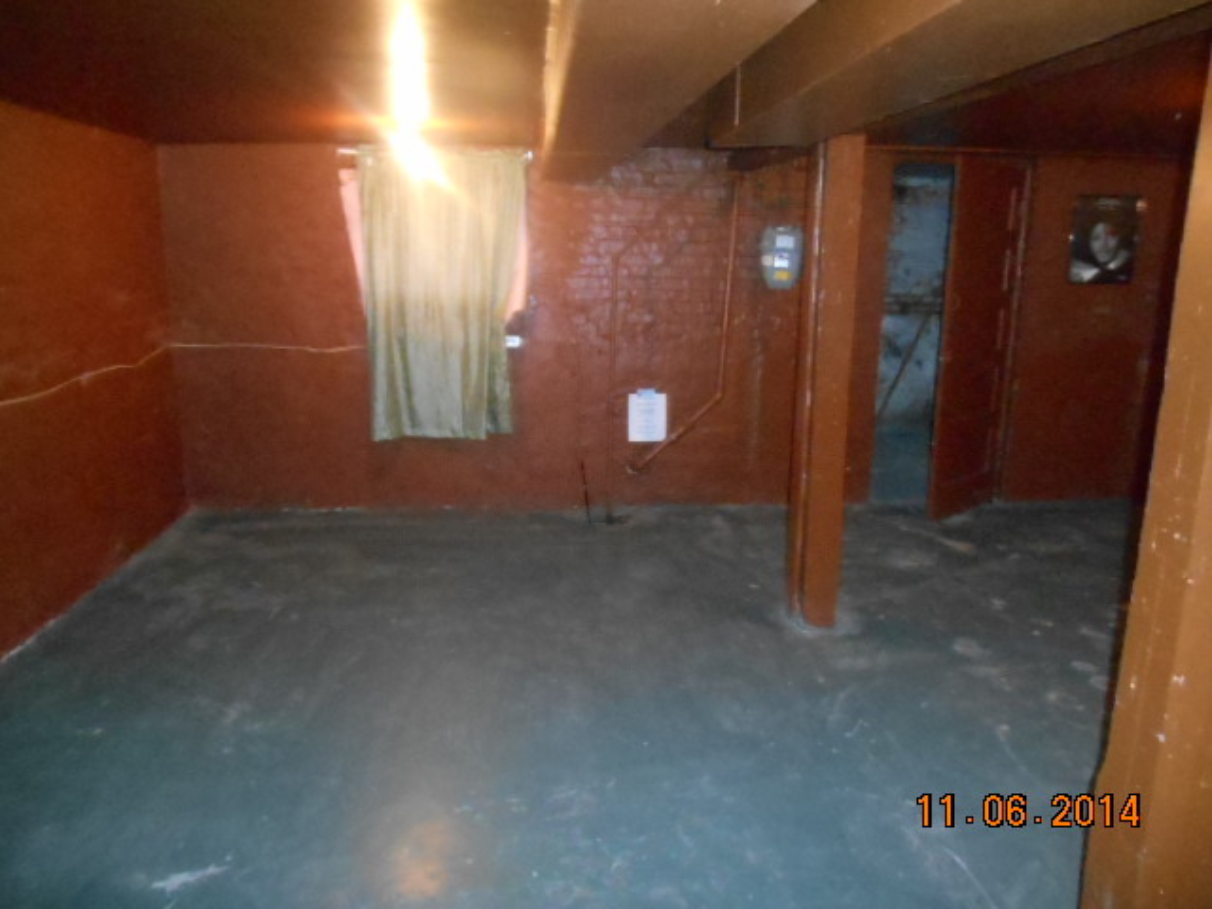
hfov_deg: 67.3
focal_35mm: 26
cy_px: 454
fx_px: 910
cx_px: 606
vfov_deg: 53.1
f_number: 3.4
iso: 1600
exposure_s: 1/25
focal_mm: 4.7
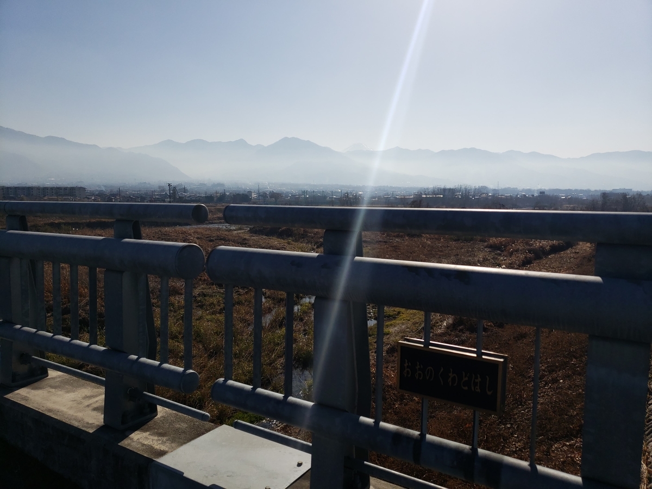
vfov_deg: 53.1
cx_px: 326
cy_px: 244
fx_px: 490
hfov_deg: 67.3
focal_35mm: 26
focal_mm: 4.3
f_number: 1.5
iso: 50
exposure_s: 1/8000
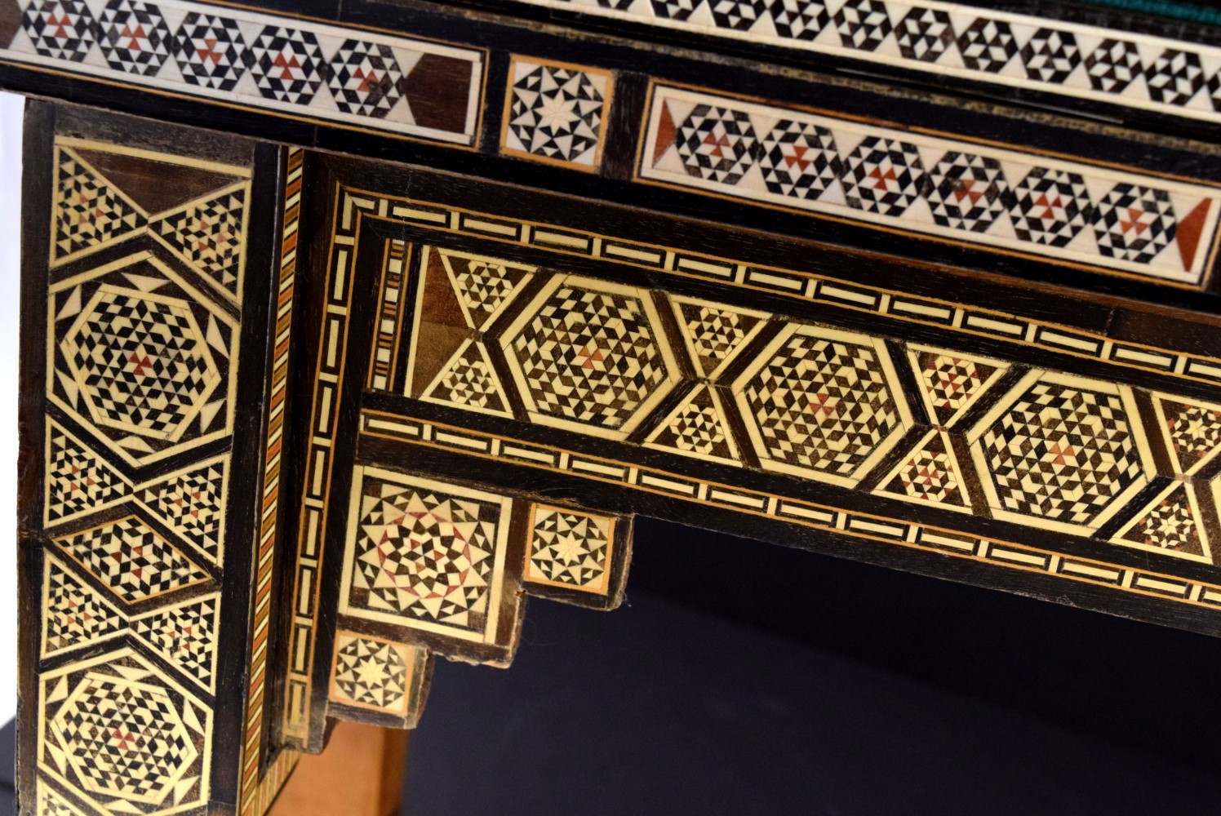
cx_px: 610
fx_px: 1731
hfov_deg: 38.9
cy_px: 408
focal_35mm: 51
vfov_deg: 26.5
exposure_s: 1/500
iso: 1600
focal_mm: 34
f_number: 10
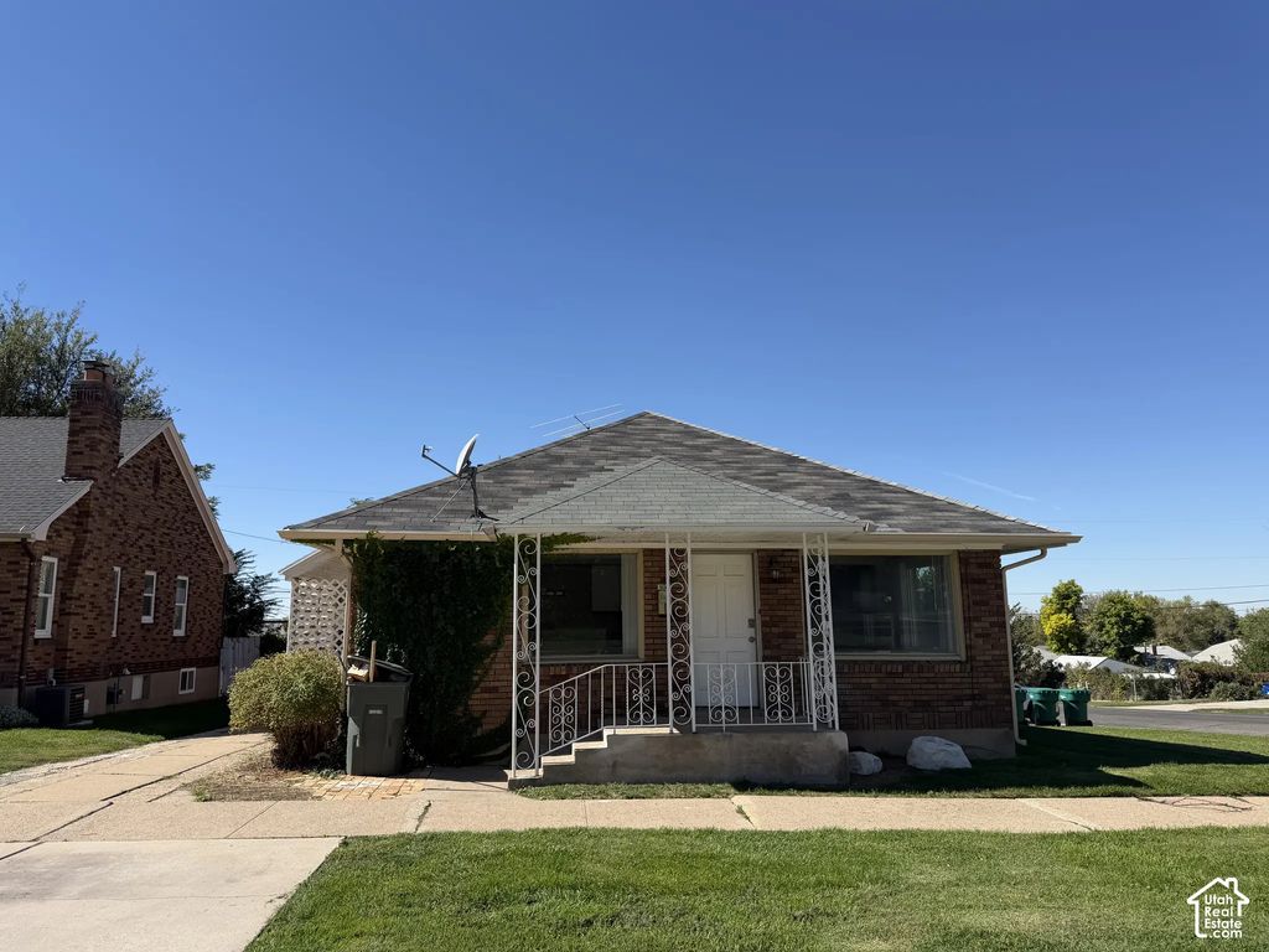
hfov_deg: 71.6
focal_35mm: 24
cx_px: 634
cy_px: 476
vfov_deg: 56.8
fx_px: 880
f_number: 1.78
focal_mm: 6.76
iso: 80
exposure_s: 1/4673
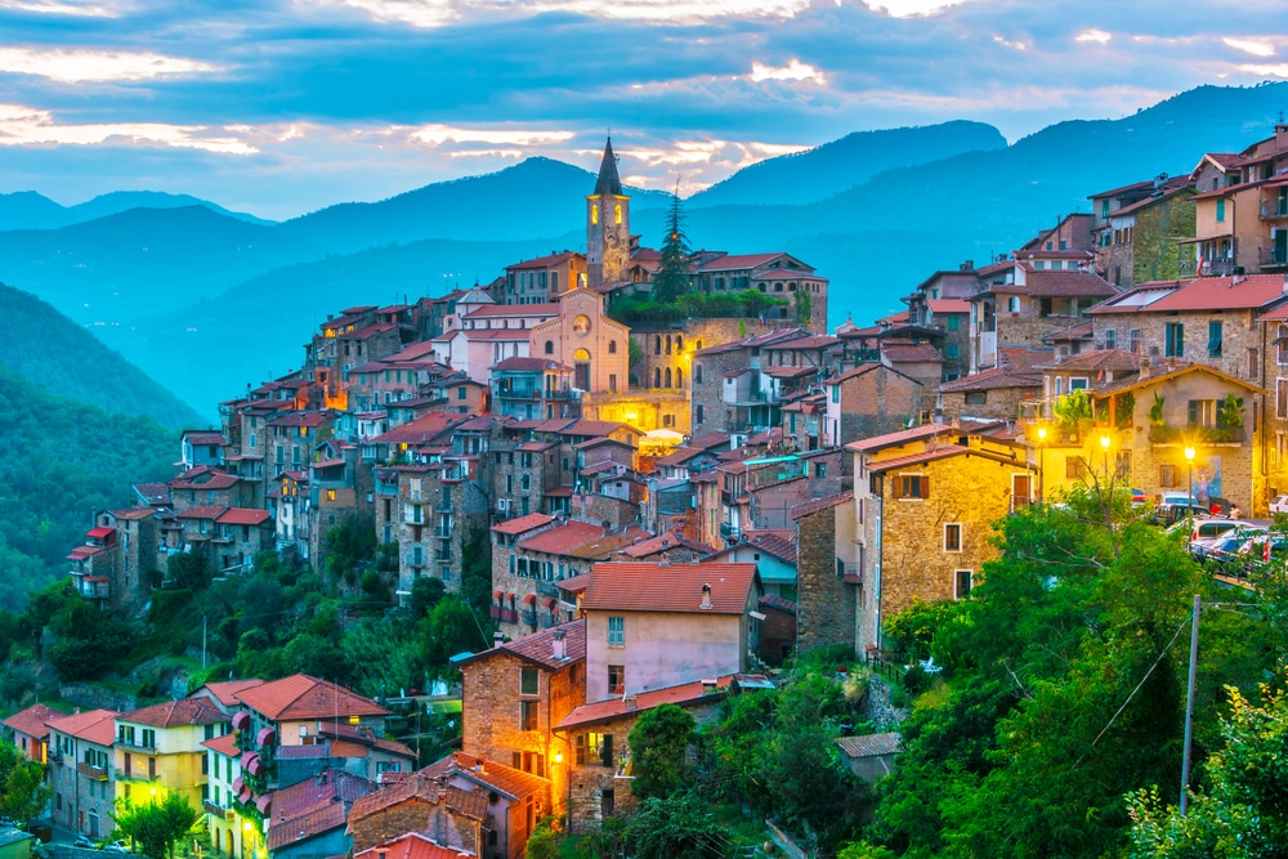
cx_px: 644
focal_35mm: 56
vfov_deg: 24.2
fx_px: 2004
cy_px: 430
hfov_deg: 35.6
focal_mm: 56
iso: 400
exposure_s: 1.6
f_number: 8
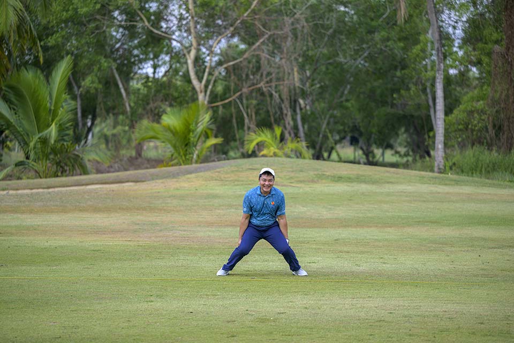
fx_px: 1927
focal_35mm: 135
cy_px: 172
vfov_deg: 10.2
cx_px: 257
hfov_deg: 15.2
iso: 250
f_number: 2.8
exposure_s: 1/3200
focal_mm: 135
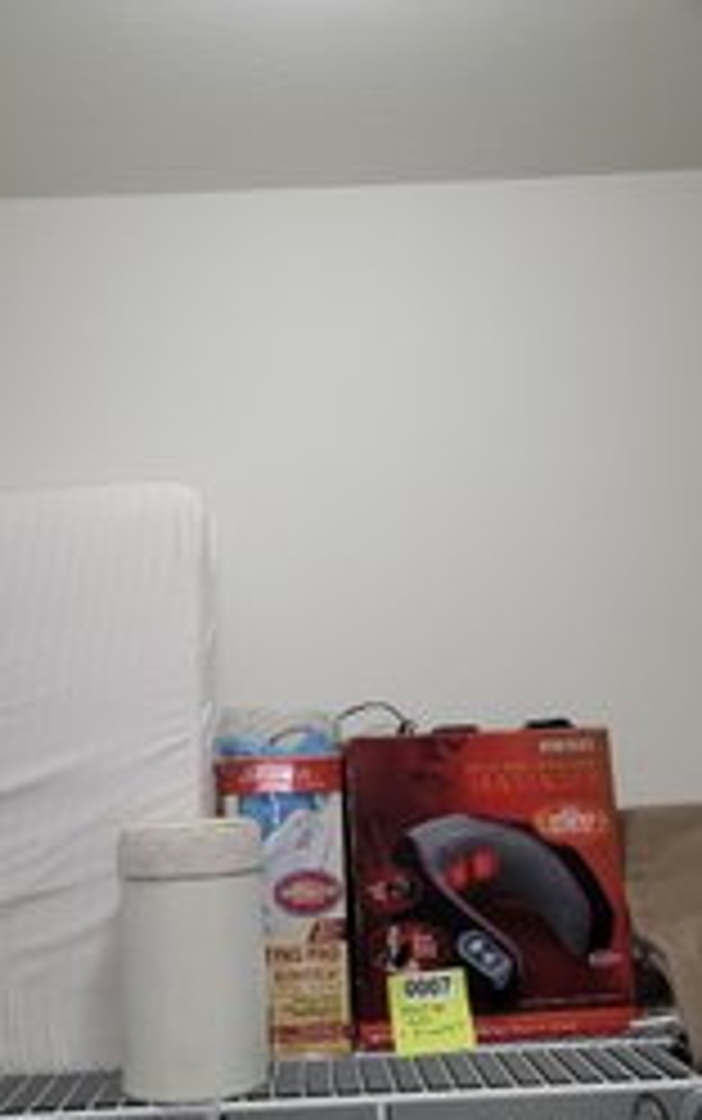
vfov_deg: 55.3
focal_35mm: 35
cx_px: 340
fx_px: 1070
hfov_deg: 36.3
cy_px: 560
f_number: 1.8
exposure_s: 1/60
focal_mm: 6.7
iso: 64
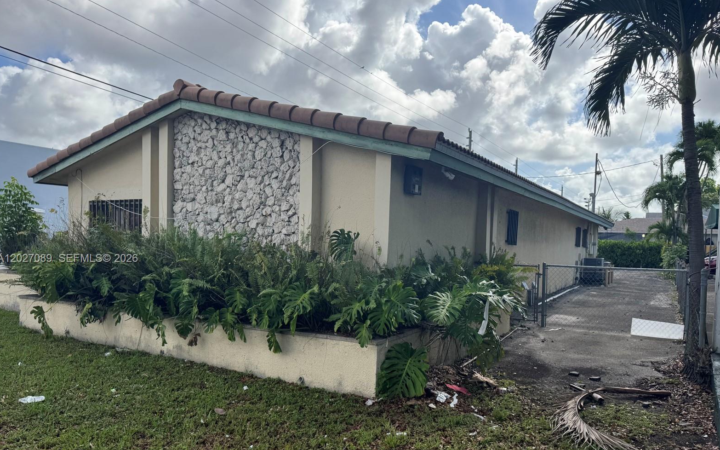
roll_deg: -1.9
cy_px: 259
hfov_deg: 70.4
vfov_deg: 47.4
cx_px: 363
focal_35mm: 26
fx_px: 510
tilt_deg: -2.0
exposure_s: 1/4310
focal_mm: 6.76
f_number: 1.78
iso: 80
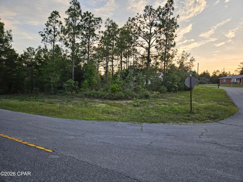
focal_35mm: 23
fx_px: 161
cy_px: 91
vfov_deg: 58.9
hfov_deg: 73.9
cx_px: 122
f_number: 1.8
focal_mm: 5.4
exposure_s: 1/180
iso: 40
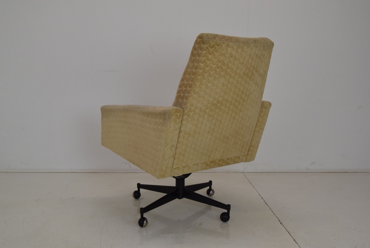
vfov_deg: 34.3
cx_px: 185
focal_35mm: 39
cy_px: 124
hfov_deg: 49.5
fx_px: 401
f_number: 9
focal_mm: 26
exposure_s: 1/320
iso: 1600
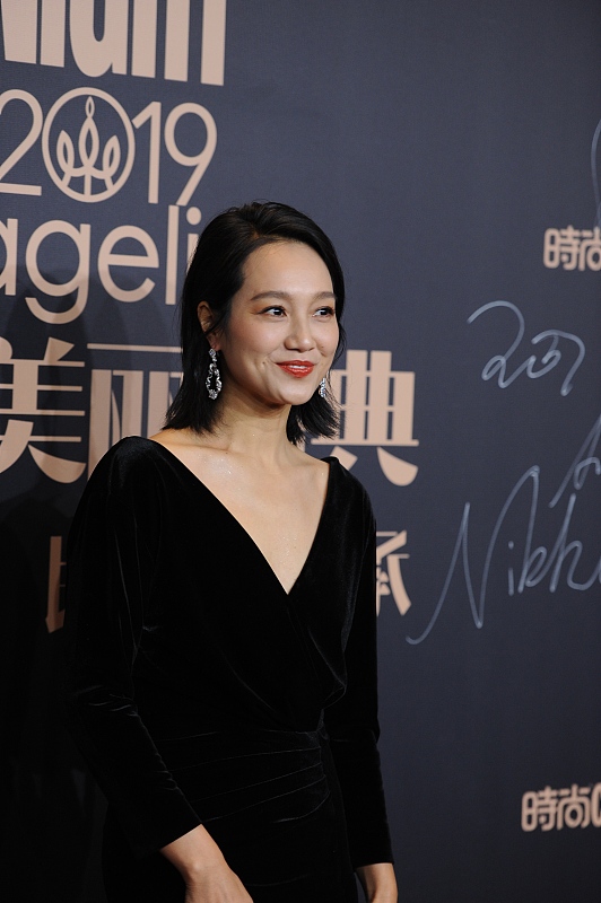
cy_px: 452
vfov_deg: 15.2
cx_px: 300
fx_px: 3386
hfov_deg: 10.1
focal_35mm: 135
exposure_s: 1/200
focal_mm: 135
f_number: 2.8
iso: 1250
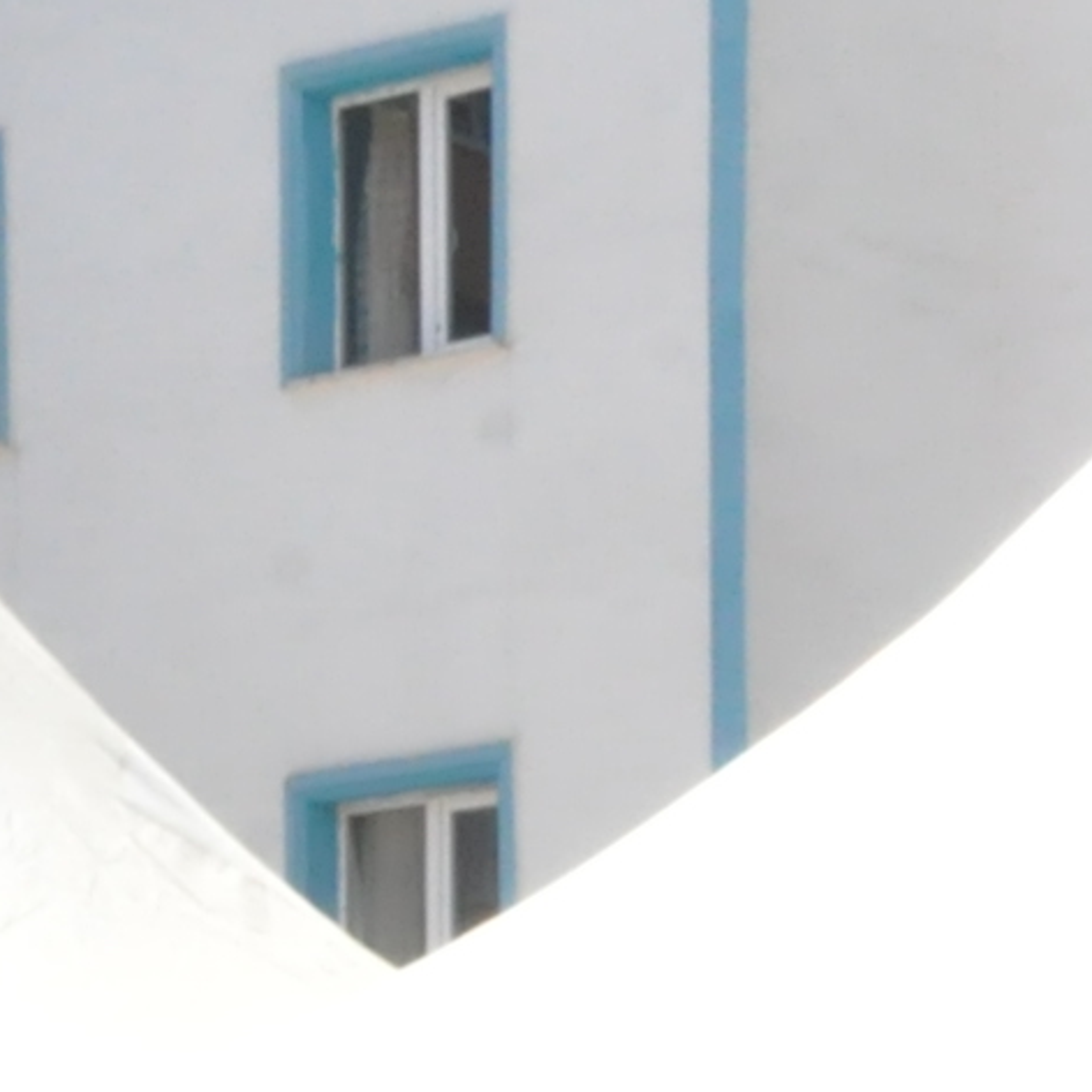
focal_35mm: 156
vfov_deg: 10.4
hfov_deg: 9.7
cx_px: 2788
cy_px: 2115
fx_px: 5568
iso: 1600
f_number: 22
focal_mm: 18
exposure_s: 1/200
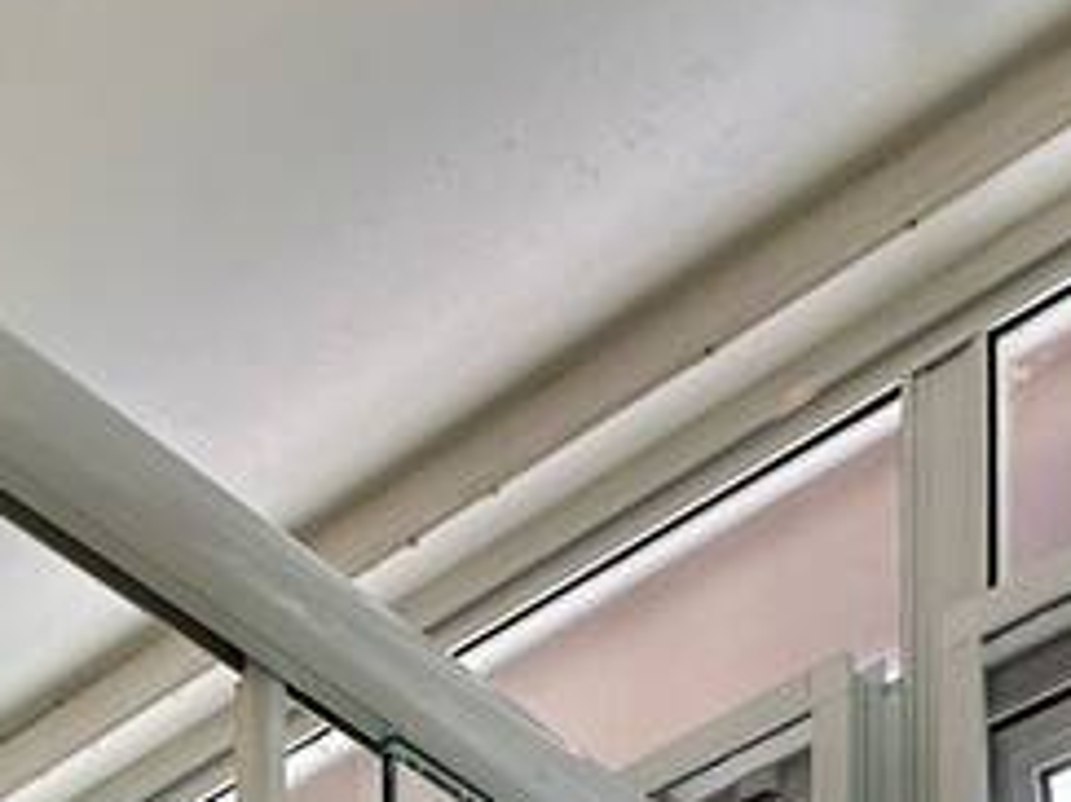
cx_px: -71
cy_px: 2252
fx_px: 2567
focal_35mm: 83
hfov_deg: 22.4
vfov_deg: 11.8
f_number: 2.2
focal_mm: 2.22
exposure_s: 1/120
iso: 80
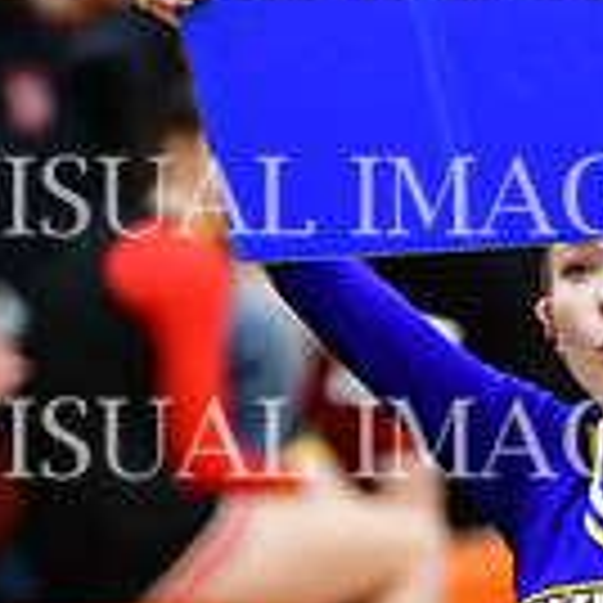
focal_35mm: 940
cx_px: 704
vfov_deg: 1.9
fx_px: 18526
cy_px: 801
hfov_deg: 1.9
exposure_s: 1/500
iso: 5000
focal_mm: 170
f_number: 3.2
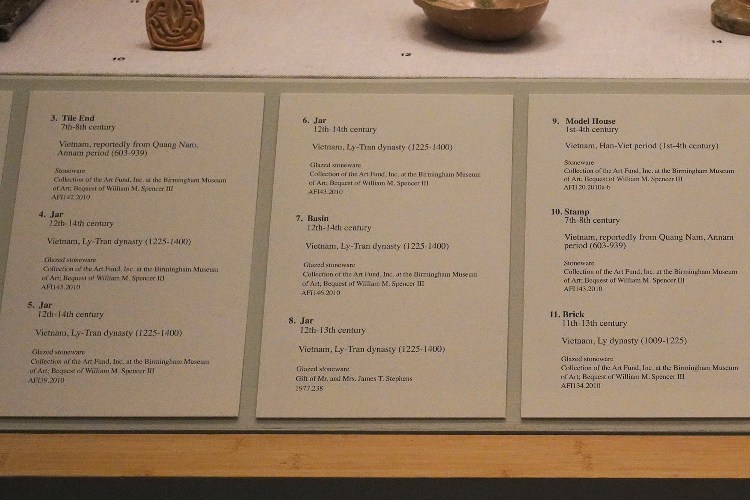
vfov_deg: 28.1
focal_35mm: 48
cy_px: 250
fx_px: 1000
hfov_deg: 41.1
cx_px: 375
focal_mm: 48
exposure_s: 1/100
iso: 8000
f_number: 5.6
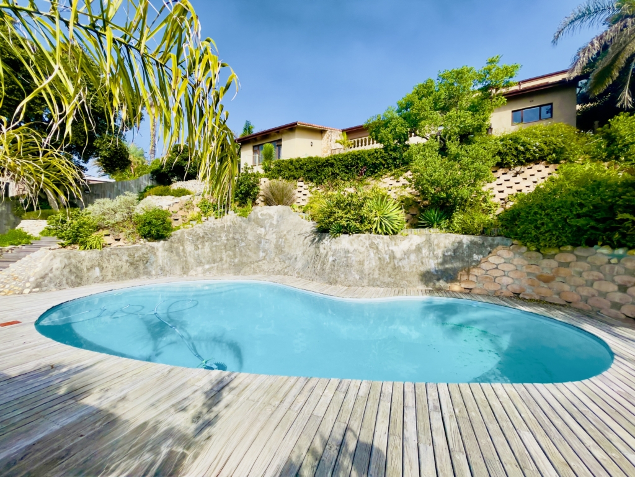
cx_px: 318
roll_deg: -0.7
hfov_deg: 106.2
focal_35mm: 13
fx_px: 238
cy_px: 238
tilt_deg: -0.1
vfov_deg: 89.9
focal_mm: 1.54
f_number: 2.4
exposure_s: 1/1043
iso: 25
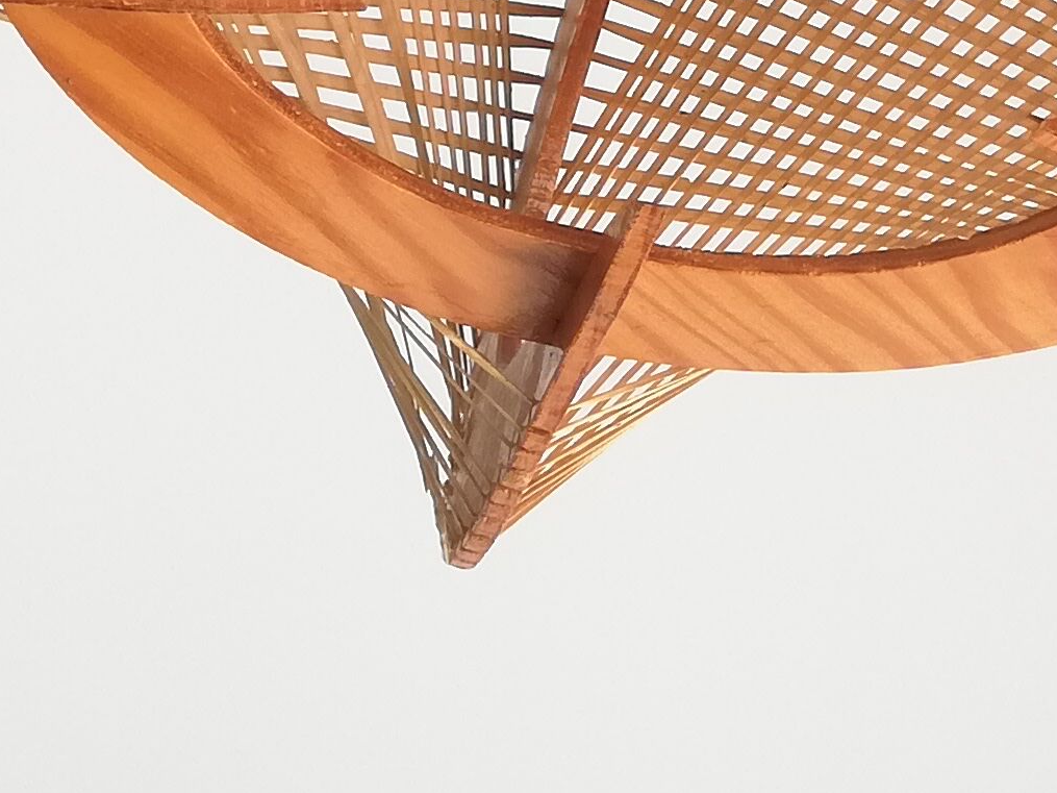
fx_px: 3603
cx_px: 842
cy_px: -520
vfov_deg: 11.8
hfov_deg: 16.6
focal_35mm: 118
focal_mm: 3.81
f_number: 2.2
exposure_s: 1/141
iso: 50
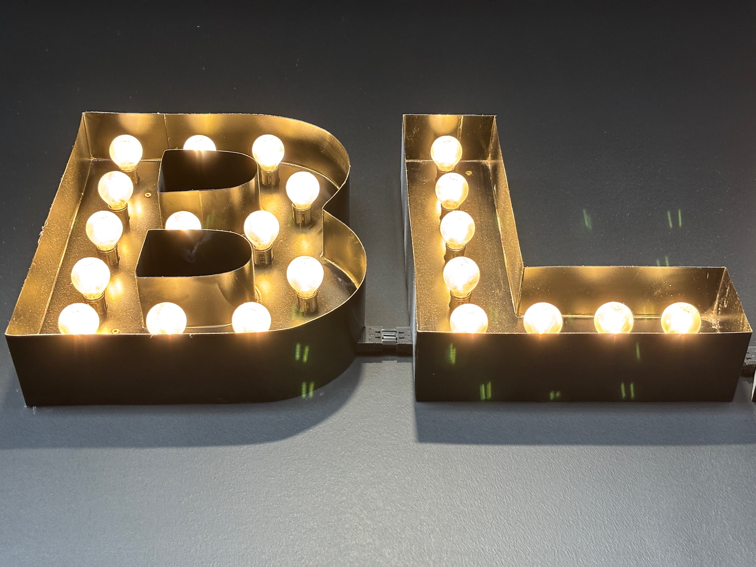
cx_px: 378
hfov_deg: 36.8
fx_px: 1136
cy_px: 284
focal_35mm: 52
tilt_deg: +51.5
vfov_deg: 28.0
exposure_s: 1/50
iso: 100
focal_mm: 5.96
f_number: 1.6
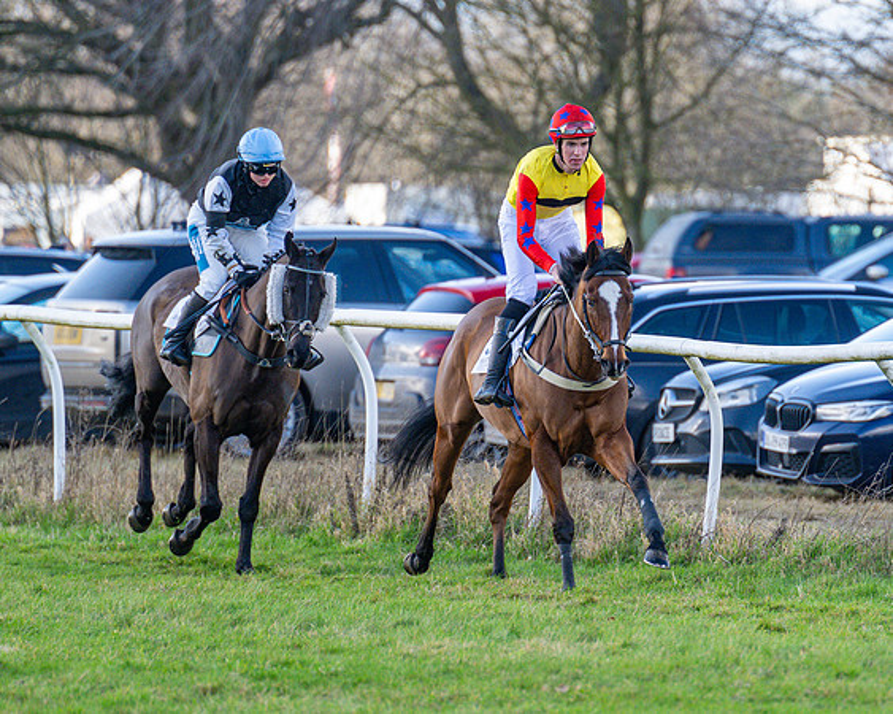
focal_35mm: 607
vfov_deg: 2.6
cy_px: 363
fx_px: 16025
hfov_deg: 3.2
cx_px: 656
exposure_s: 1/1250
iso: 800
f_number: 4
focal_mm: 280
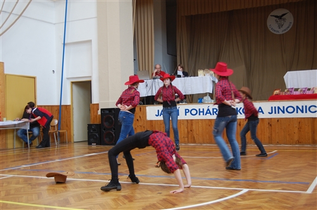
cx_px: 158
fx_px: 409
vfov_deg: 28.9
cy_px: 105
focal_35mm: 46
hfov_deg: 42.4
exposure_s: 1/30
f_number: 4.5
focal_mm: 31
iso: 450
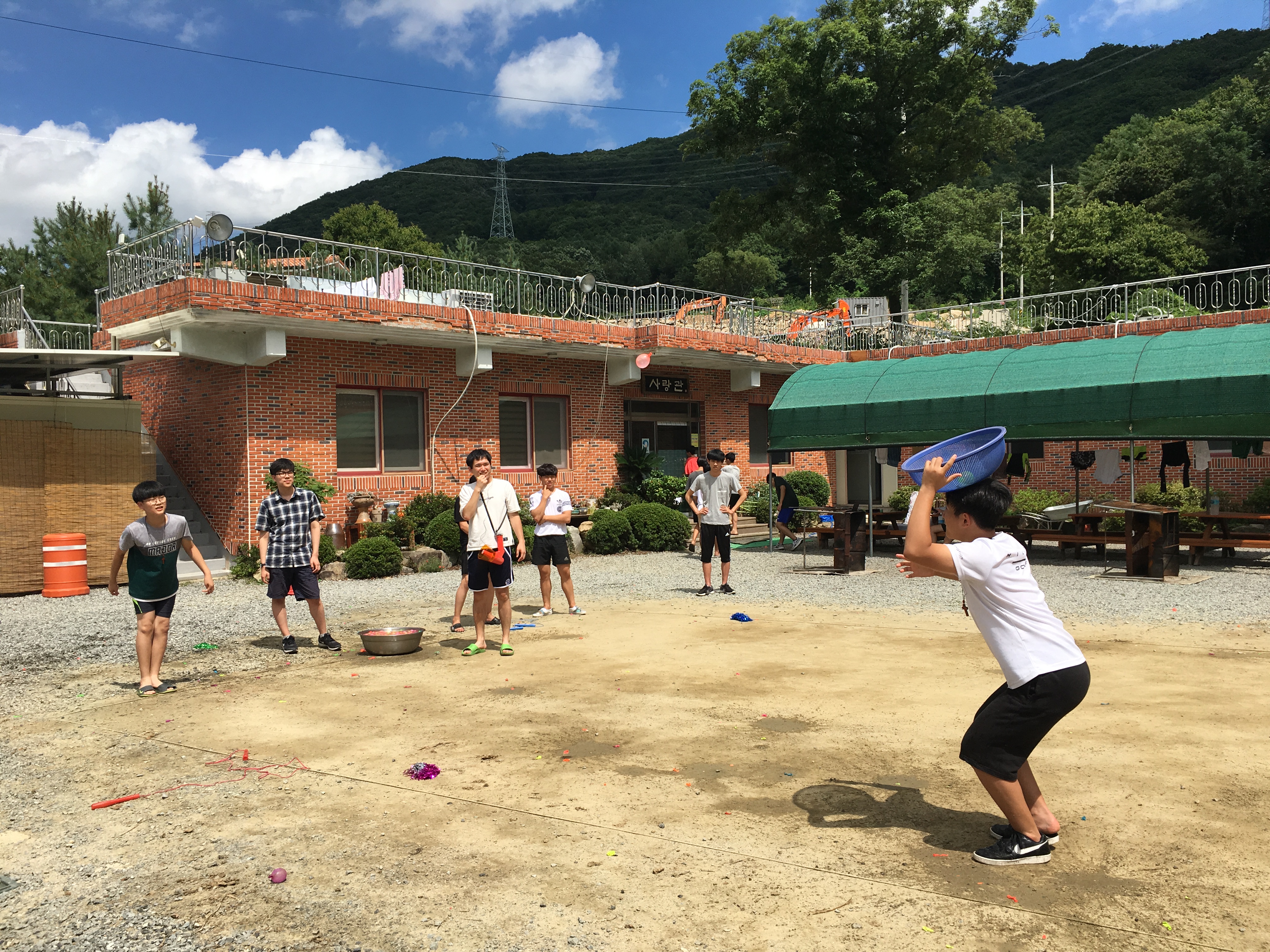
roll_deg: +0.4
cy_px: 476
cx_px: 635
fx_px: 1064
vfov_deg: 48.2
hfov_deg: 61.7
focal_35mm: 29
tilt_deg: -0.7
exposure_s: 1/2481
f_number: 2.2
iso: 25
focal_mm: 4.15
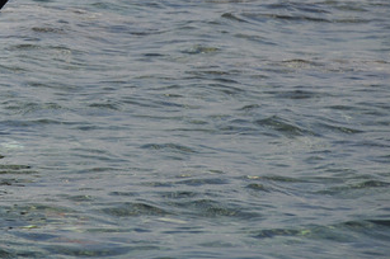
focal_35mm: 385
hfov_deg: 5.3
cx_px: -55
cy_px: -17
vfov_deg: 3.6
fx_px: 4169
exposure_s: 1/1000
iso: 200
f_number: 5.6
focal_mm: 105
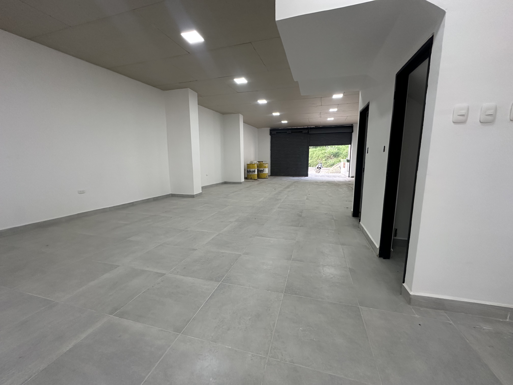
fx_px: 207
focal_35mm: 14
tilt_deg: -9.2
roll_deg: +0.6
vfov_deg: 85.7
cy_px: 192
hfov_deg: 102.1
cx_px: 256
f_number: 2.2
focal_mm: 2.22
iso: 200
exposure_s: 1/120
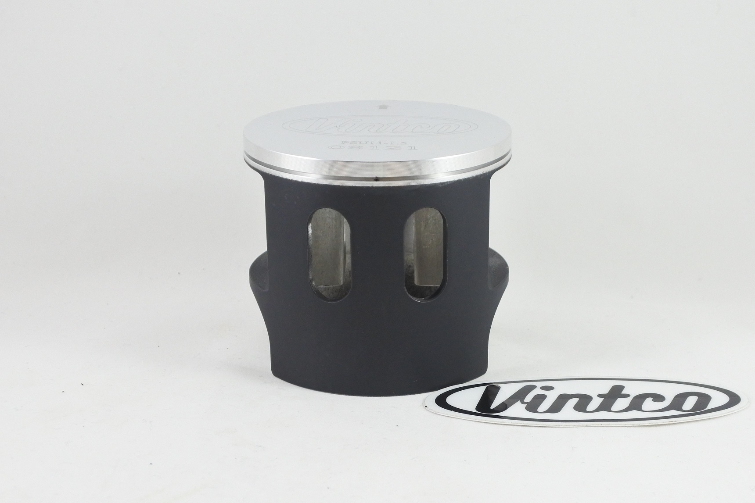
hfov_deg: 49.5
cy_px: 252
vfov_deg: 34.2
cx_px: 378
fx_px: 818
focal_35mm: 39
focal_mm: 14.7
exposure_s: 1/125
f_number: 4.2
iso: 560
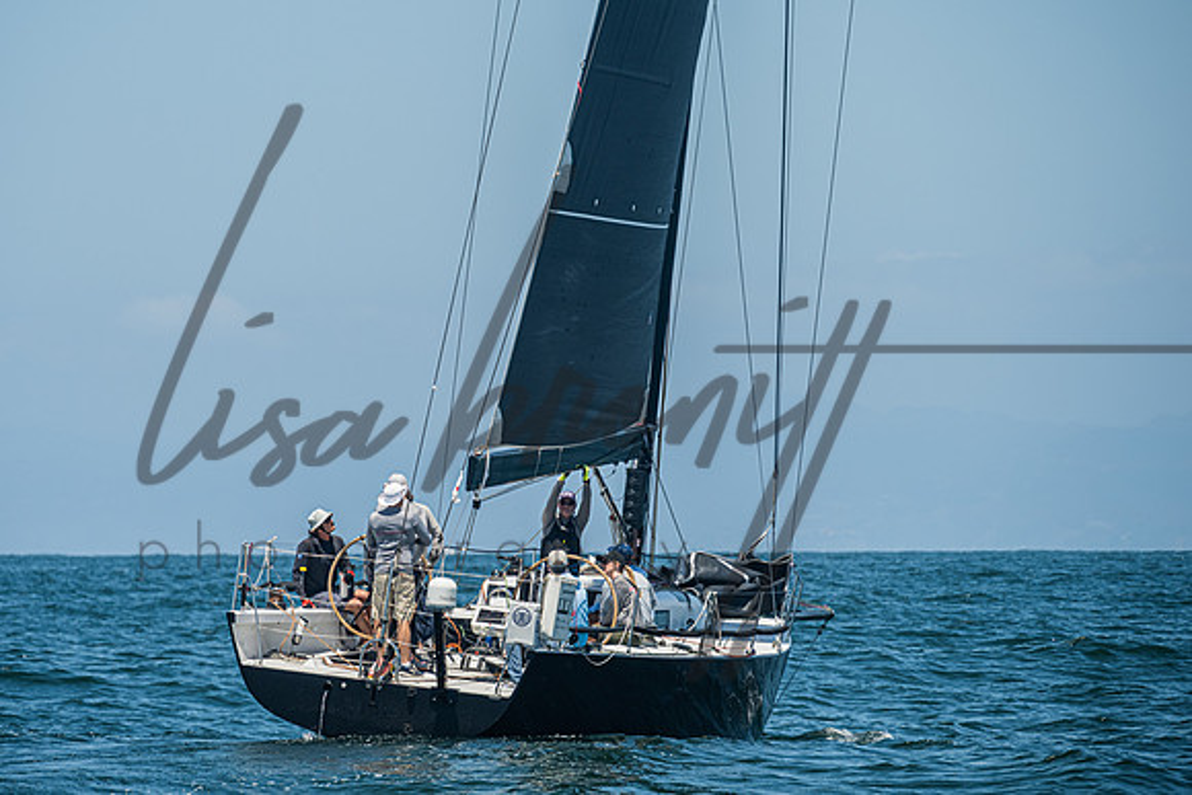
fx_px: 8835
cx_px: 467
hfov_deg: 7.7
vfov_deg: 5.2
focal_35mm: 267
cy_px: 394
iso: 320
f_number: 6.3
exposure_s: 1/500
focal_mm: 200
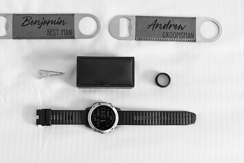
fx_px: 291
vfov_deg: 31.2
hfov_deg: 45.2
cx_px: 96
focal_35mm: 43
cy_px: 86
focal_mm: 35
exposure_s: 1/160
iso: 160
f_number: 1.4
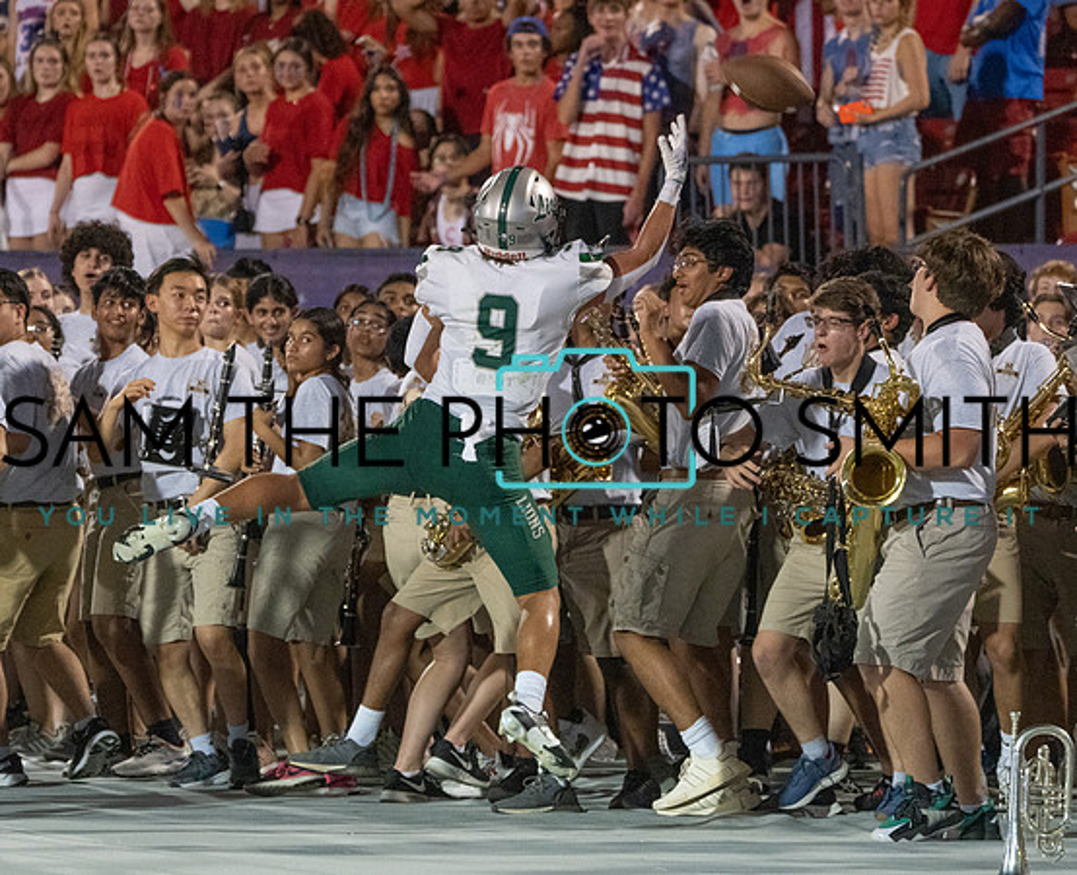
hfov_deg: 6.2
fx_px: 9917
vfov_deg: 5.1
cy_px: 523
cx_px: 498
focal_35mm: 309
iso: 10000
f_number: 5.6
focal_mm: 224
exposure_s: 1/1000
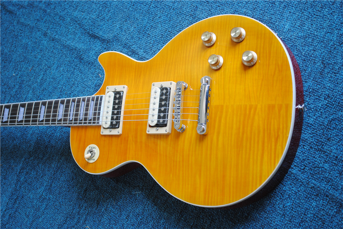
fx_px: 629
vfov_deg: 20.7
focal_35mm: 66
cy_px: 114
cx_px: 172
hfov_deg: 30.5
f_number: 5.3
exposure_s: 1/25
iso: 100
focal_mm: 44
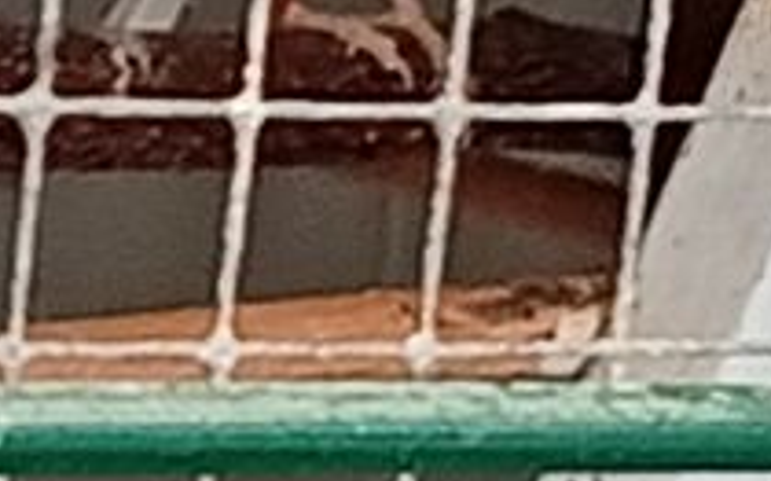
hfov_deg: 4.0
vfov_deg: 2.5
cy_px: -13
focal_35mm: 516
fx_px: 10837
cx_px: -896
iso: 121
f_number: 1.8
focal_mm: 3.98
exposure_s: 1/50
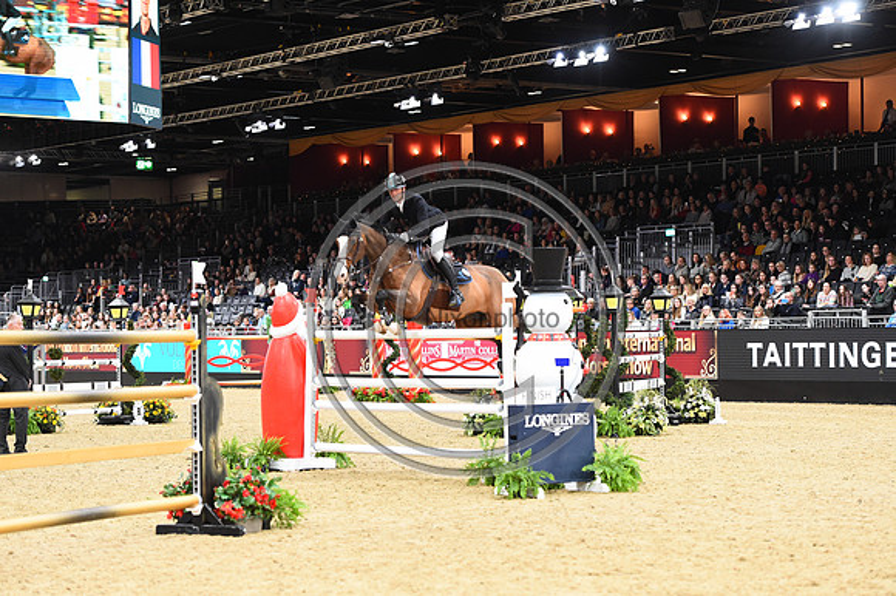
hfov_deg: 21.5
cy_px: 298
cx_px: 448
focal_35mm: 95
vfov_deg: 14.4
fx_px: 2363
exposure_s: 1/500
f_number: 3.5
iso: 5000
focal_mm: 95
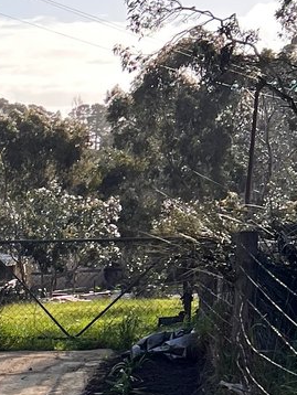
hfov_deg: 11.3
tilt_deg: -10.4
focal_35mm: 116
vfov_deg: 16.2
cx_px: -342
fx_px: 1325
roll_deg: -0.4
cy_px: 497
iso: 50
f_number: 1.5
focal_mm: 5.7
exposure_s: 1/2123
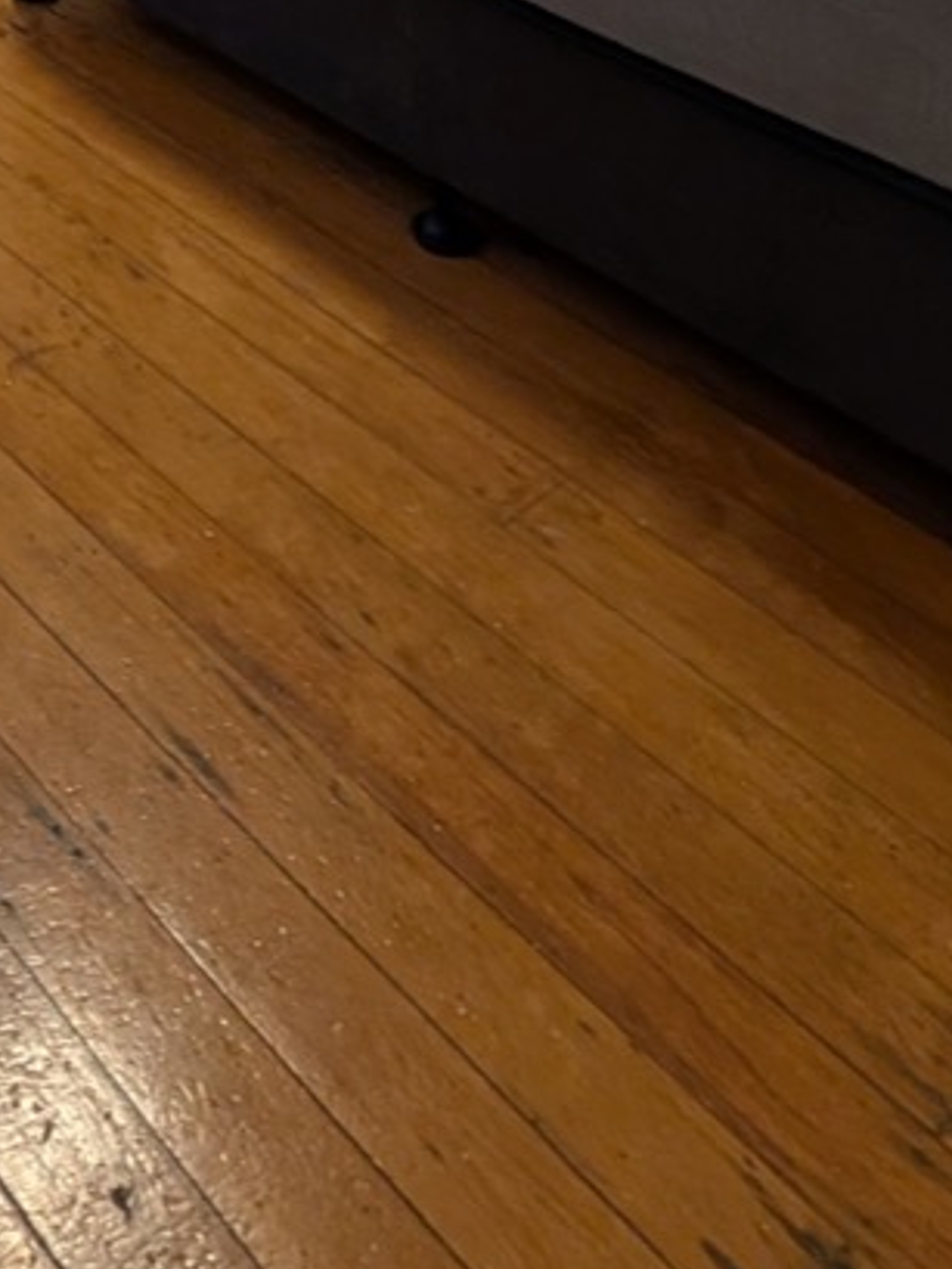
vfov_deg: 26.9
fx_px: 1723
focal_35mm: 47
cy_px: -683
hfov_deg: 28.1
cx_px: -96
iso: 253
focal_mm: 2.02
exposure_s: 1/100
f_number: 1.7
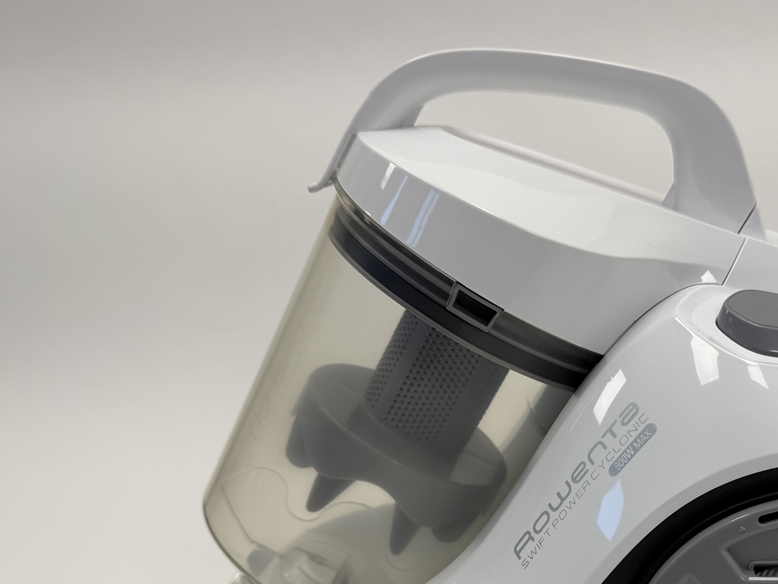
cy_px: 516
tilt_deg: -22.5
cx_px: 597
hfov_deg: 42.3
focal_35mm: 43
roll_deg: +1.6
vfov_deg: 32.1
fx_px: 966
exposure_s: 1/426
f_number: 1.78
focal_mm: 6.76
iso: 80
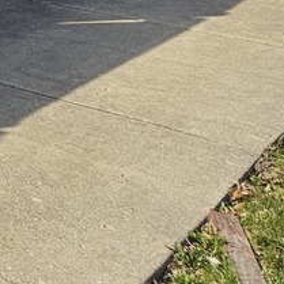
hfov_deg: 13.8
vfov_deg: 19.1
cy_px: -145
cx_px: -435
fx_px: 733
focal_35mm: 79
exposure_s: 1/1414
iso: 50
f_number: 2.2
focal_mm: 2.2
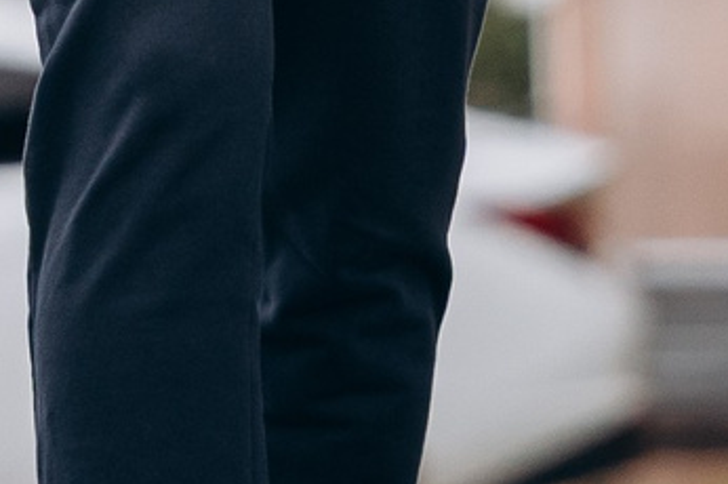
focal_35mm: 1384
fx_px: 27961
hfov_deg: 1.5
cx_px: -707
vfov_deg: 1.0
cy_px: -972
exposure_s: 1/800
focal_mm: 170
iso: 400
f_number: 4
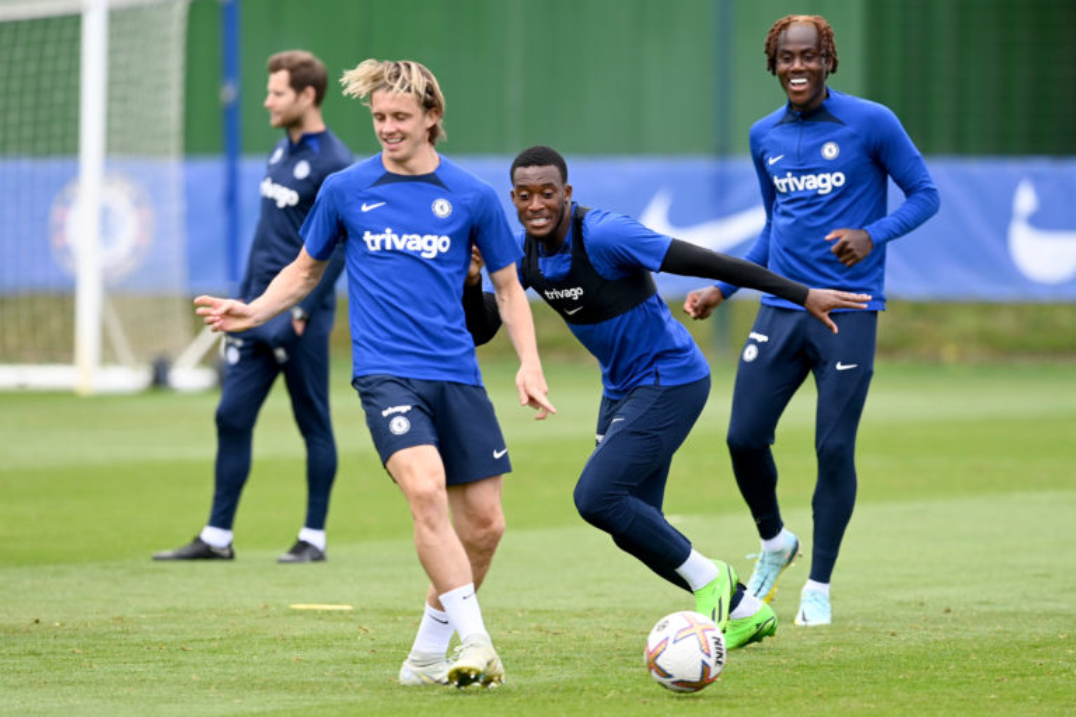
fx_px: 11955
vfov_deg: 3.4
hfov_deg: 5.2
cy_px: 358
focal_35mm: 400
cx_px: 538
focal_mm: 400
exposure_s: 1/2000
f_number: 4
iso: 640
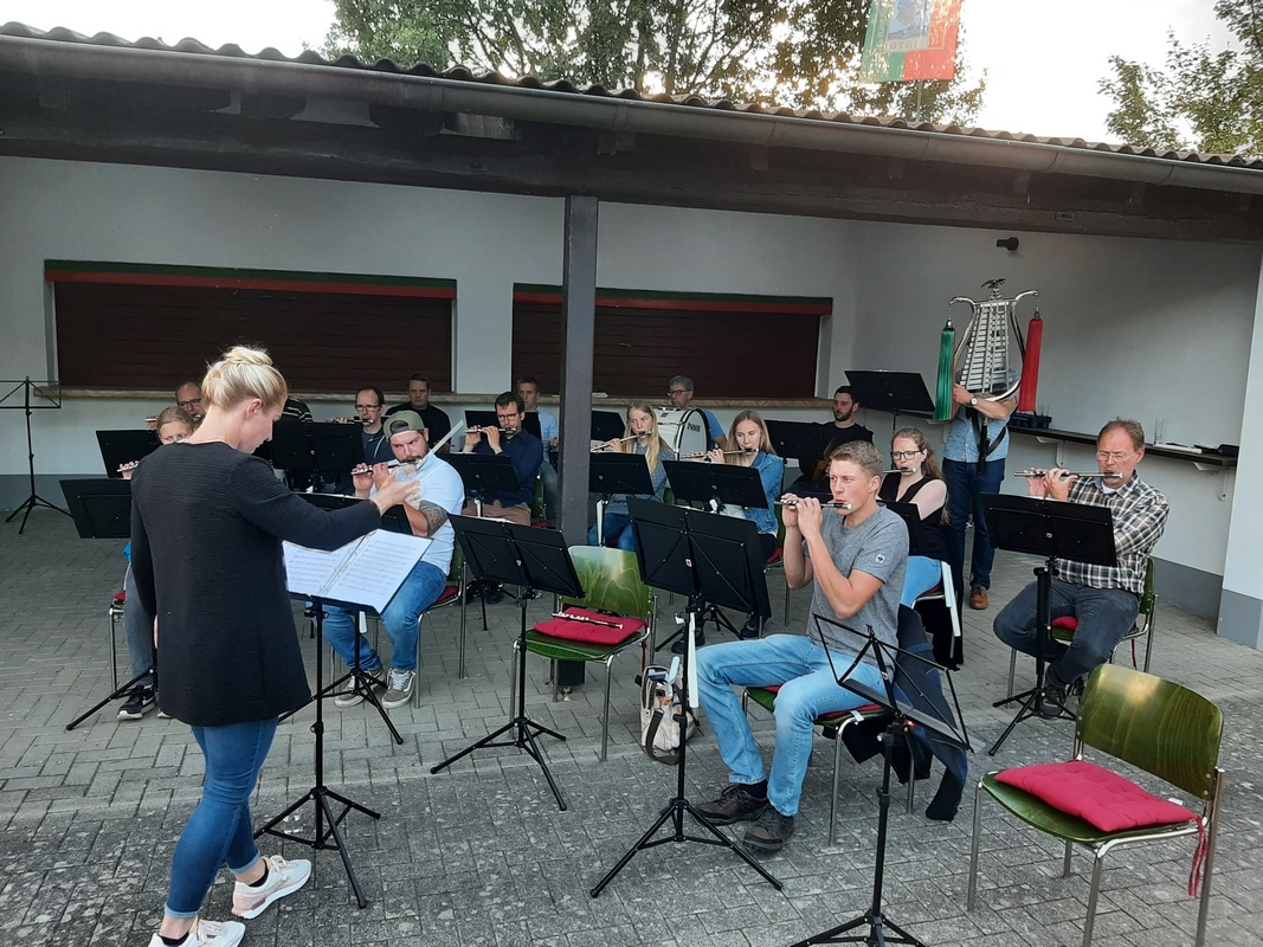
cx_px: 632
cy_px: 474
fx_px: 949
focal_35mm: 26
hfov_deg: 67.3
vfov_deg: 53.1
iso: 50
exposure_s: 1/100
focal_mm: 3.93
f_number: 1.7
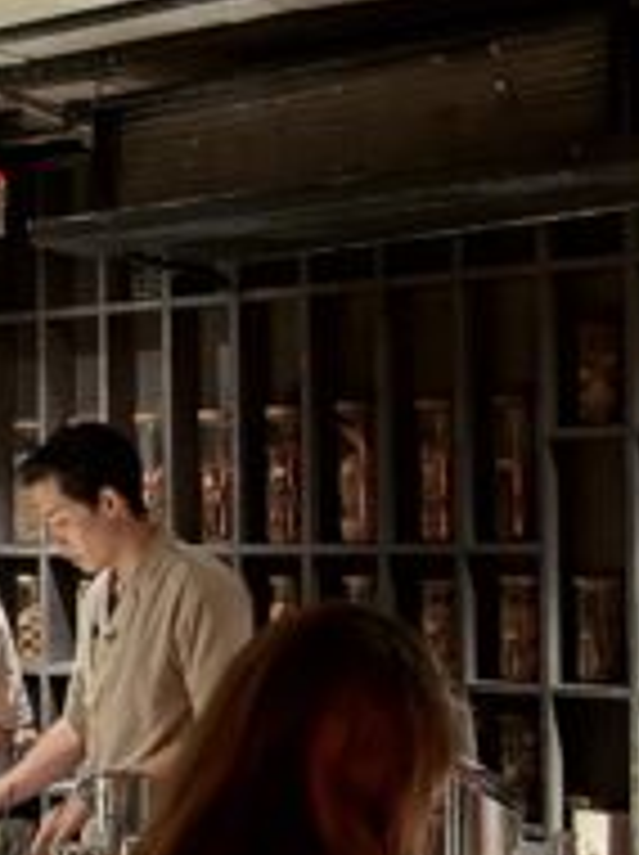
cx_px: 54
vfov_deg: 24.1
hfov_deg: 17.9
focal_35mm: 81
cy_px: 495
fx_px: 1998
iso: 2500
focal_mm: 6.76
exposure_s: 1/15
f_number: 1.78
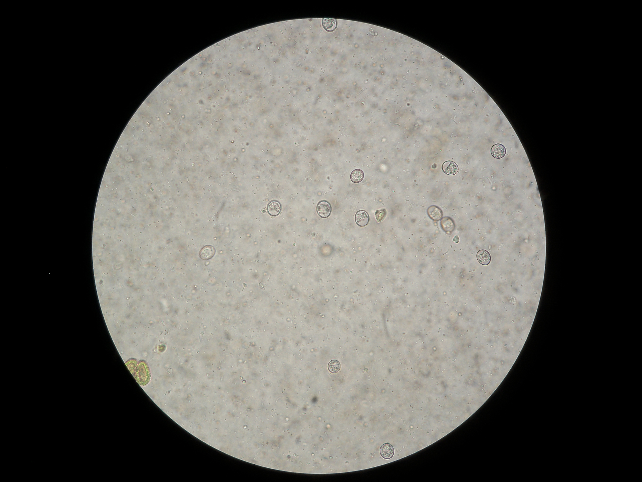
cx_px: 321
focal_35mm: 30
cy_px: 241
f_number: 3.2
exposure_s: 1/50
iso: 50
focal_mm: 6.4
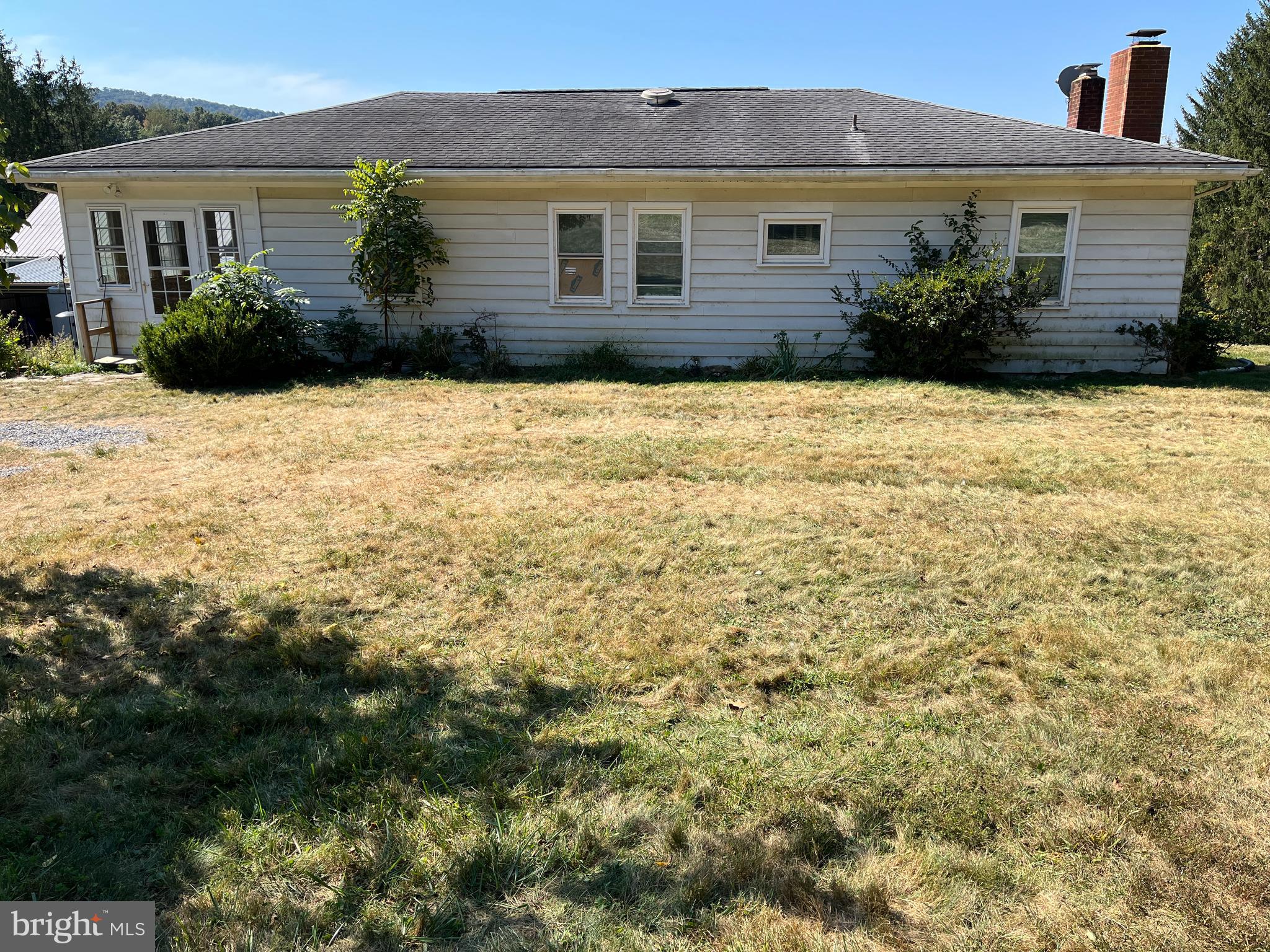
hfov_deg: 67.3
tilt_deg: -15.6
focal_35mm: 26
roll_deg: -0.5
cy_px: 476
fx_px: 954
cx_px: 635
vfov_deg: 53.1
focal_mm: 5.1
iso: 50
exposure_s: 1/2179
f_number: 1.6
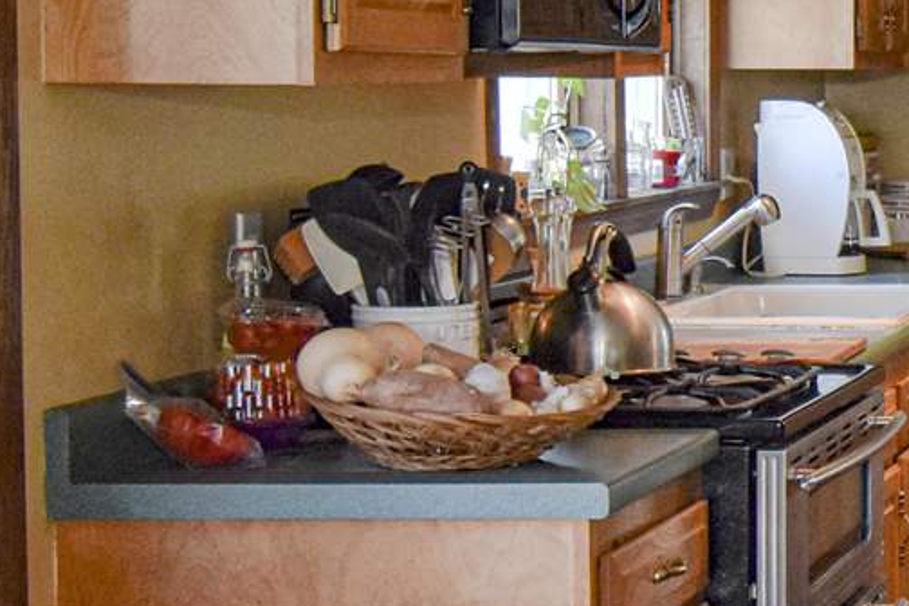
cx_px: 1403
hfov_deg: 15.4
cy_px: 216
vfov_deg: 11.2
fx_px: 3080
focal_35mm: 122
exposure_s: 1/125
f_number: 5.6
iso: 800
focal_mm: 20
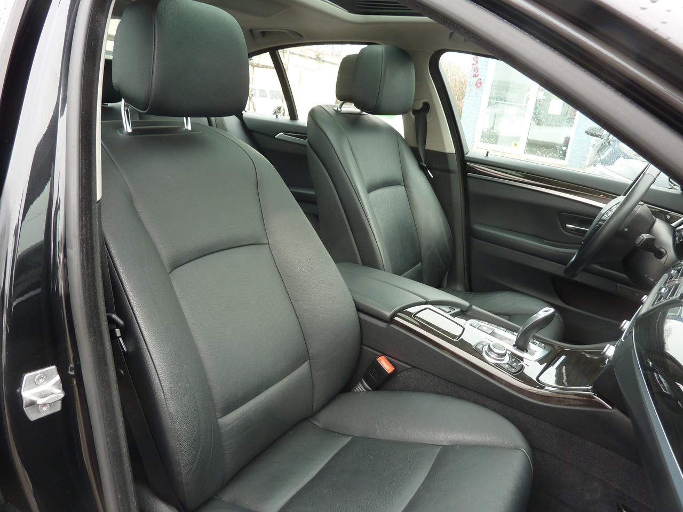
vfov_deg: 54.9
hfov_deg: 69.4
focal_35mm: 25
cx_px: 342
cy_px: 256
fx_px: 493
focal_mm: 4.1
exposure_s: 1/50
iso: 80
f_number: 3.3
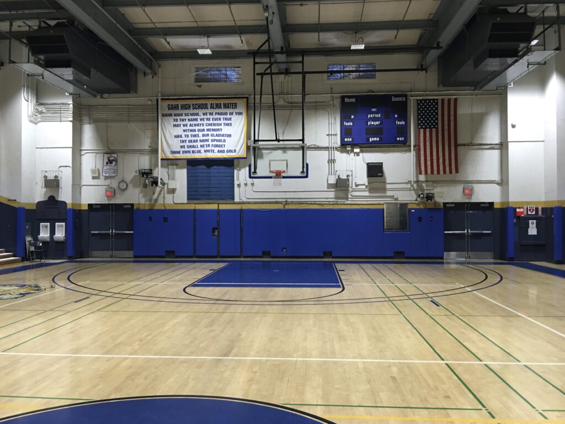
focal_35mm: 29
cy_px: 212
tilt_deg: +1.2
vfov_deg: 48.2
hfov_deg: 61.7
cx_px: 282
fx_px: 473
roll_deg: -0.8
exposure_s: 1/15
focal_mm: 4.15
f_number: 2.2
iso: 64
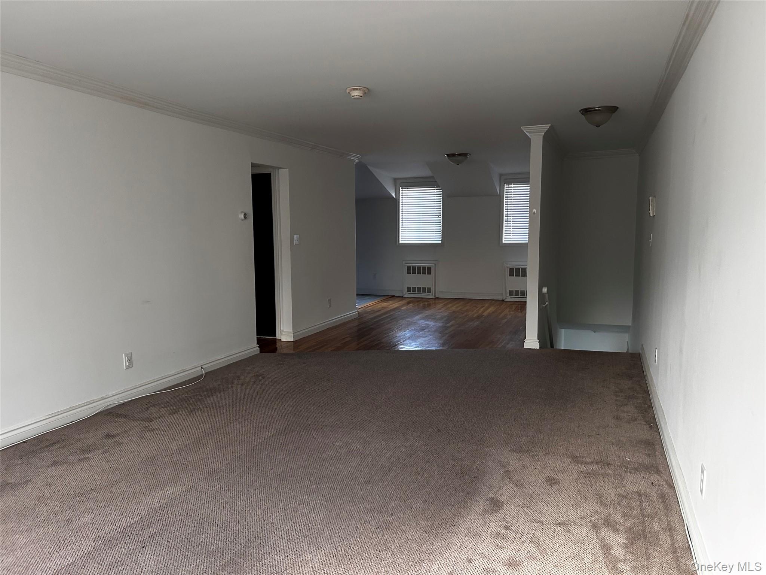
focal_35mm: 26
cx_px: 383
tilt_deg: -7.1
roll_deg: +1.2
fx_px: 575
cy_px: 288
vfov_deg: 53.1
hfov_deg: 67.3
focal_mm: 5.7
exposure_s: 1/60
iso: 160
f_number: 1.5
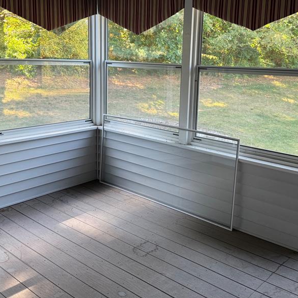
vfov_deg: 44.7
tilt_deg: -10.1
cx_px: 159
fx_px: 360
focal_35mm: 37
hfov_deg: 44.9
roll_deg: -1.3
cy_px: 121
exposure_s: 1/120
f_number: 1.78
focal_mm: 6.76
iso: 100
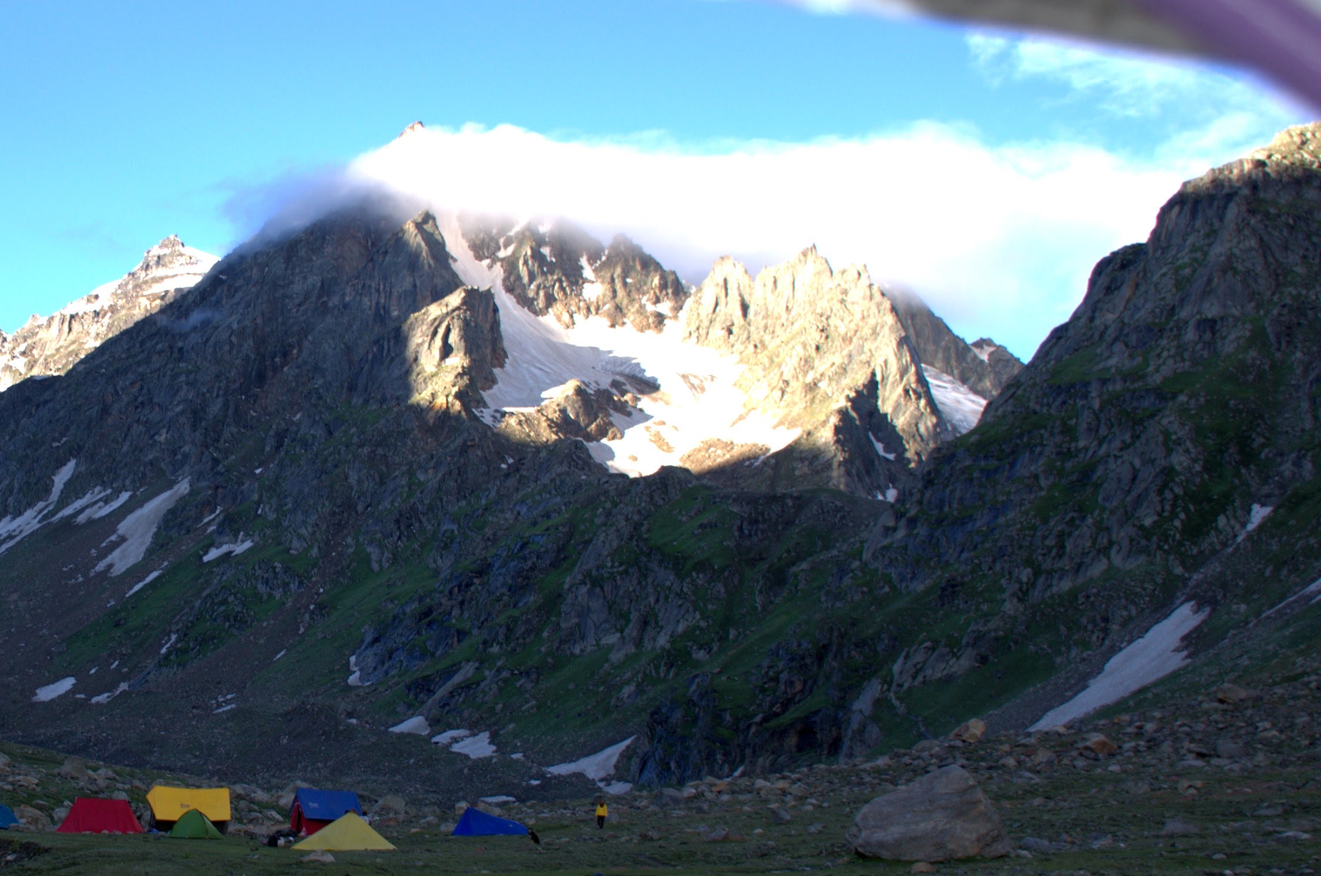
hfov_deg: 29.5
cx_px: 166
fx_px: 2418
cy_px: 437
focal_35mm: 66
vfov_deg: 20.5
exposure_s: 1/250
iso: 200
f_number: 3.8
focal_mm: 20
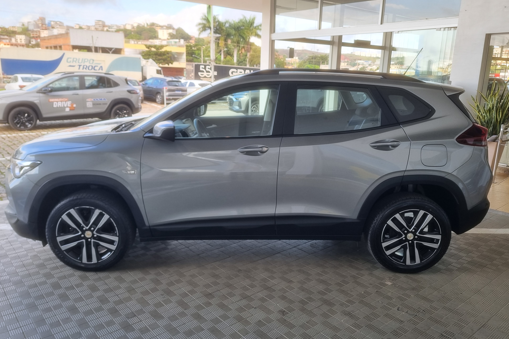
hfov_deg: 65.5
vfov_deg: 46.4
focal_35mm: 28
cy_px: 164
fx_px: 396
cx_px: 252
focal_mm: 5.4
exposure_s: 1/189
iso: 50
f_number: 1.8
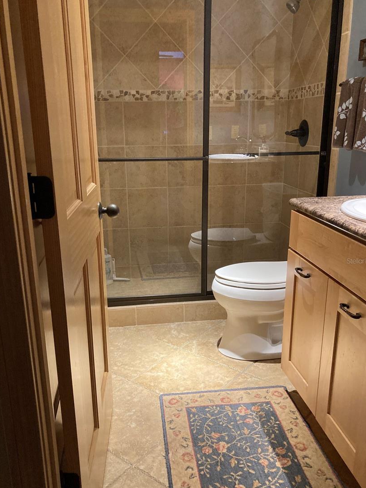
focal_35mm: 31
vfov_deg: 58.3
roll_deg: +0.1
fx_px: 437
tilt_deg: -17.6
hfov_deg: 45.4
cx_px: 176
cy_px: 261
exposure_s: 1/60
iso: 250
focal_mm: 3.99
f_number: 1.8
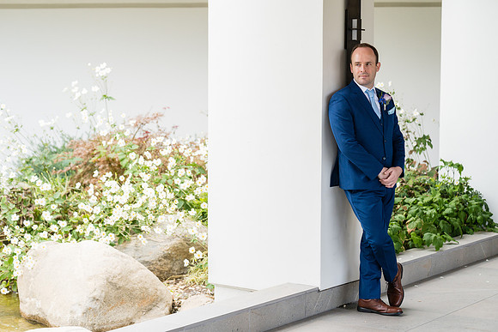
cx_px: 249
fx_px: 1010
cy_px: 166
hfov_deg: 27.7
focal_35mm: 73
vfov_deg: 18.7
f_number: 2.8
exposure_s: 1/1250
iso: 320
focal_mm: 73
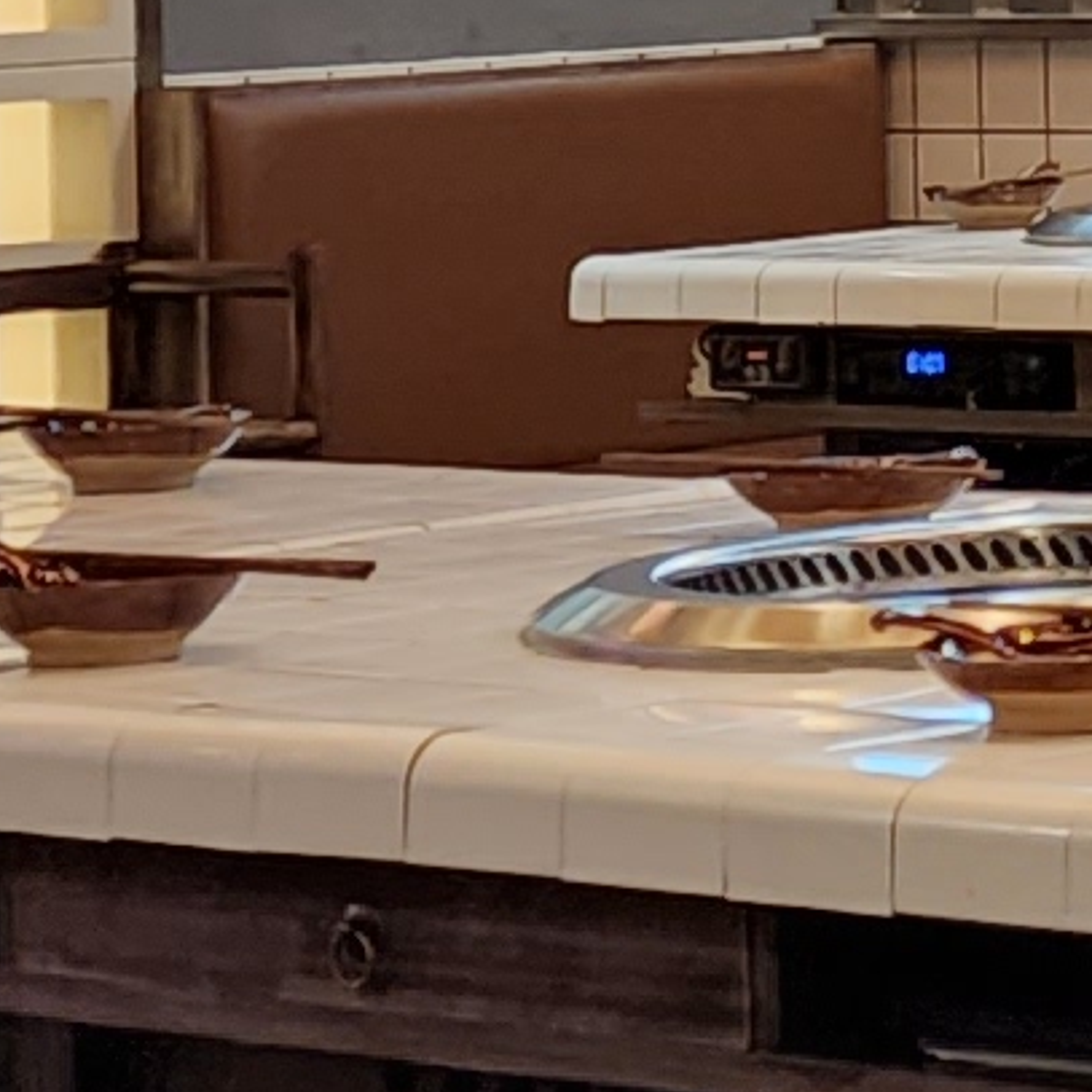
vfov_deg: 8.6
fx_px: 7138
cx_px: 2275
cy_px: -260
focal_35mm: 200
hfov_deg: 8.3
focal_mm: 6.4
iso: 250
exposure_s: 1/120
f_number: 1.8
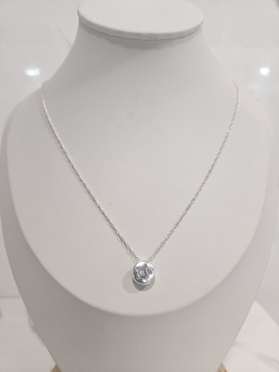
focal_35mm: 23
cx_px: 140
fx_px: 247
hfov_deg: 58.9
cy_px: 186
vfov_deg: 73.9
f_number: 1.8
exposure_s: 1/100
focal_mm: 5.4
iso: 200
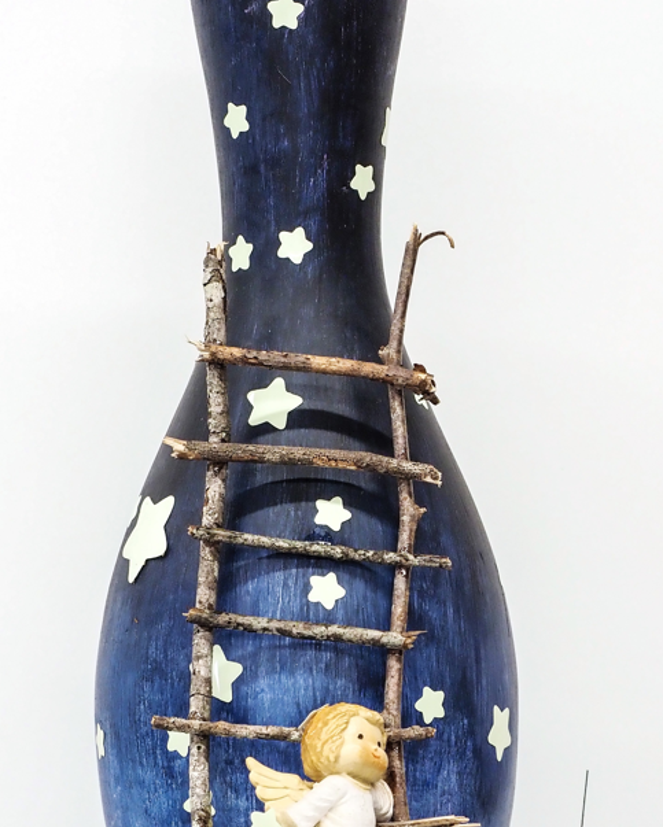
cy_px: 571
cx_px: 299
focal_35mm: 132
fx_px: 3235
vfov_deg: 14.5
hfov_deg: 11.7
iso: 1000
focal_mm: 34
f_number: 5
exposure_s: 1/60
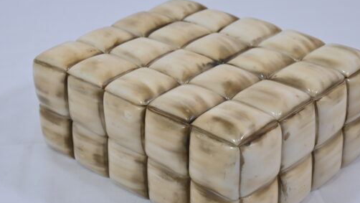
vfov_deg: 17.2
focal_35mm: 70
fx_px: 669
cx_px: 204
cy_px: 122
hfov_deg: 30.1
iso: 640
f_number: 8
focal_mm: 56
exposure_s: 1/125
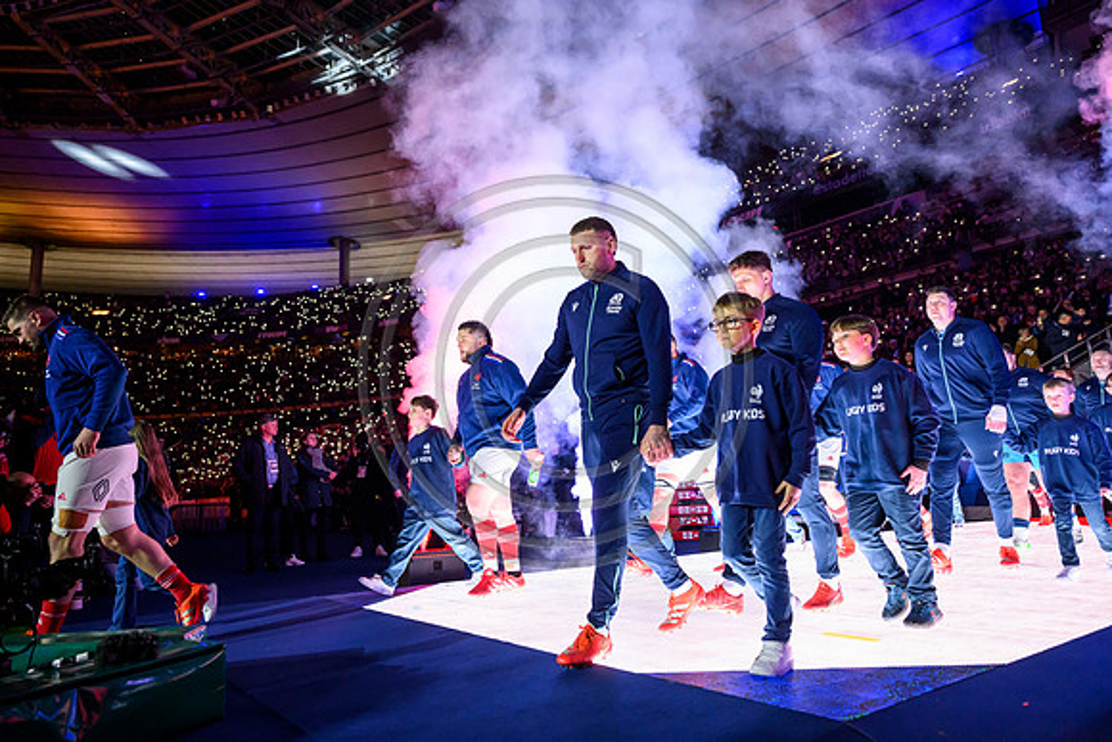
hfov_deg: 73.7
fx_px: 741
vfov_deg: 53.2
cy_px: 371
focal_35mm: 24
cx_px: 556
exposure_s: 1/1000
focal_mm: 24
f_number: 2.8
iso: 4000
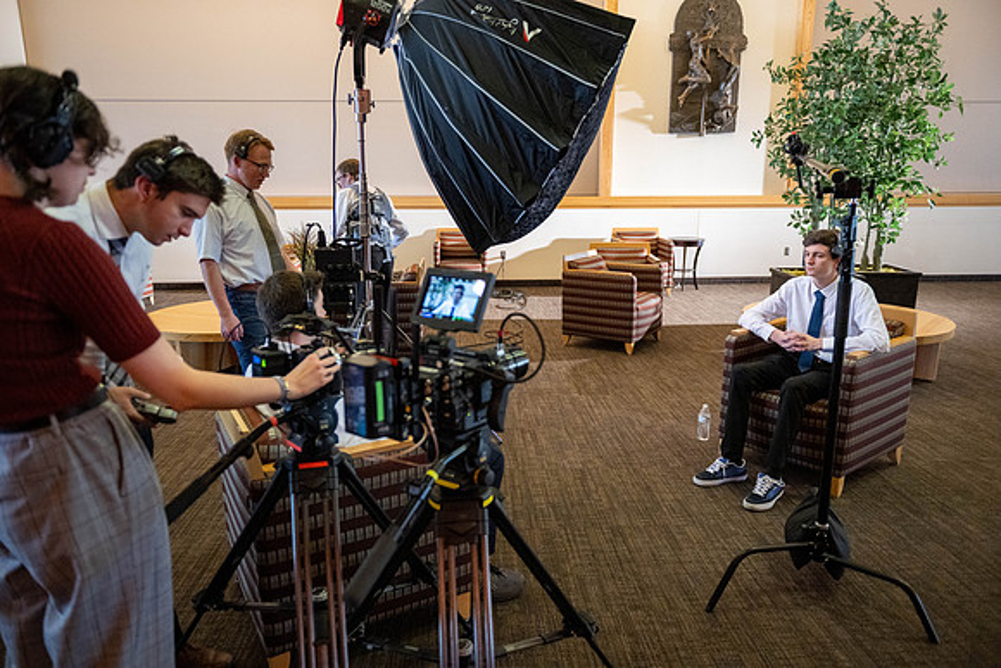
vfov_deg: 53.2
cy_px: 334
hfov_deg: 73.7
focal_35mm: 24
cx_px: 500
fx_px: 667
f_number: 2.8
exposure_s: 1/320
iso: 6400
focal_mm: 24
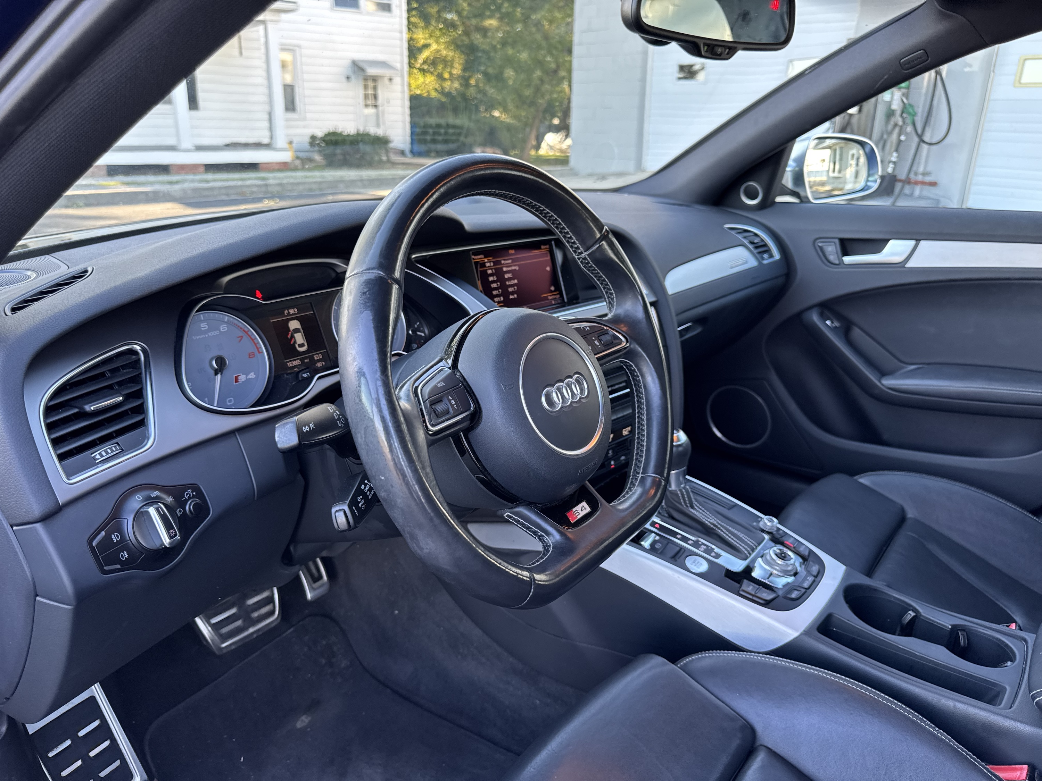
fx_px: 722
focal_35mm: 24
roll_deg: -1.0
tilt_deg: -18.1
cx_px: 521
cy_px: 390
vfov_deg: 56.8
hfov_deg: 71.6
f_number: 1.78
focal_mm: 6.76
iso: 125
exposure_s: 1/121
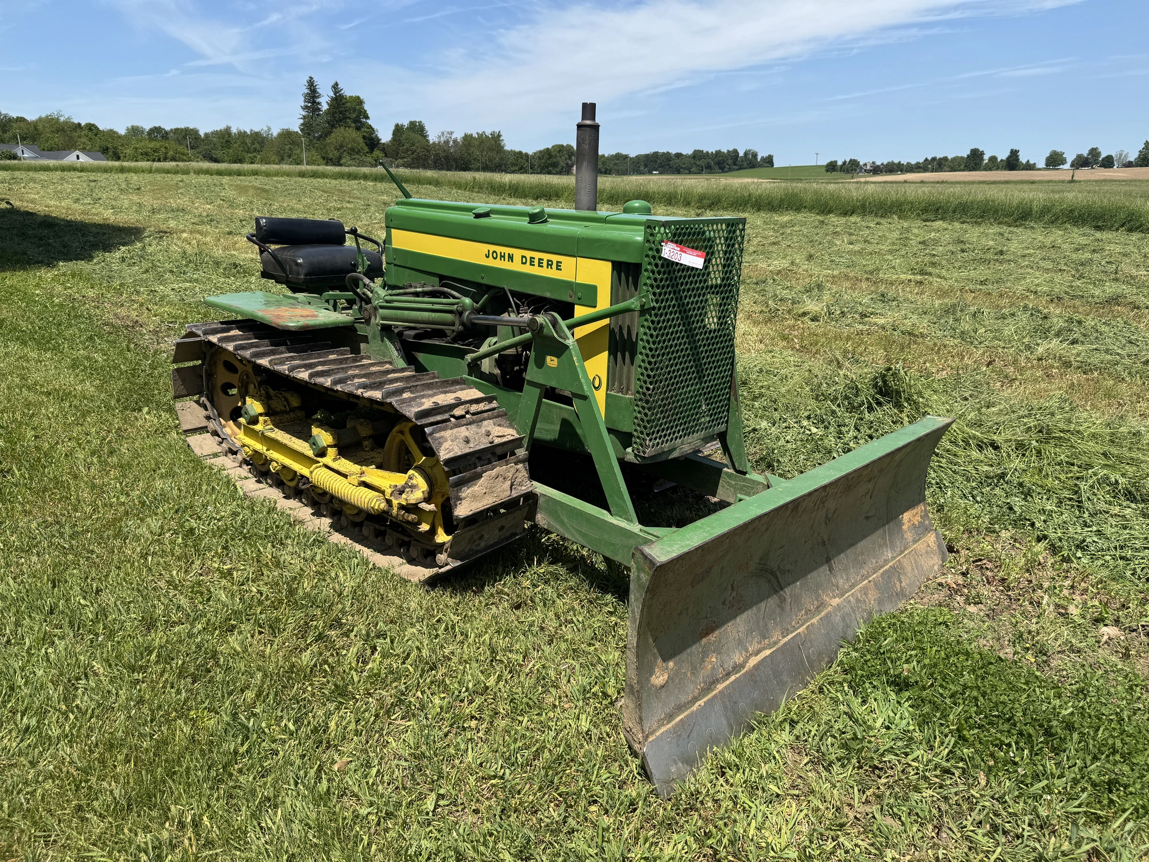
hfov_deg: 71.6
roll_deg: -3.5
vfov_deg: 56.8
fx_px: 797
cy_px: 431
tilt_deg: -15.8
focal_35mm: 24
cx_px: 574
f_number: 1.78
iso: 80
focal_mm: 6.76
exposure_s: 1/3802
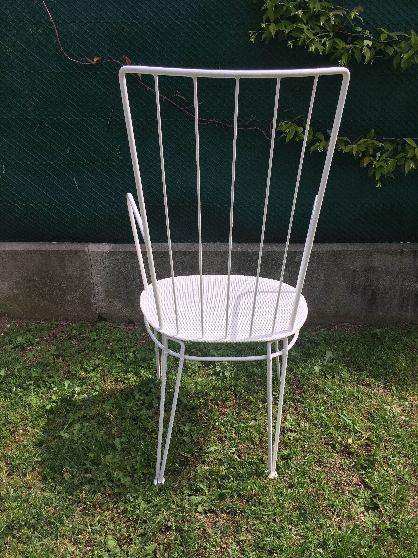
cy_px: 279
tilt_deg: -22.0
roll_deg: +0.8
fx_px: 467
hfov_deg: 48.2
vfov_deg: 61.7
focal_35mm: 29
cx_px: 209
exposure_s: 1/1236
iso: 32
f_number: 2.2
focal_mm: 4.15
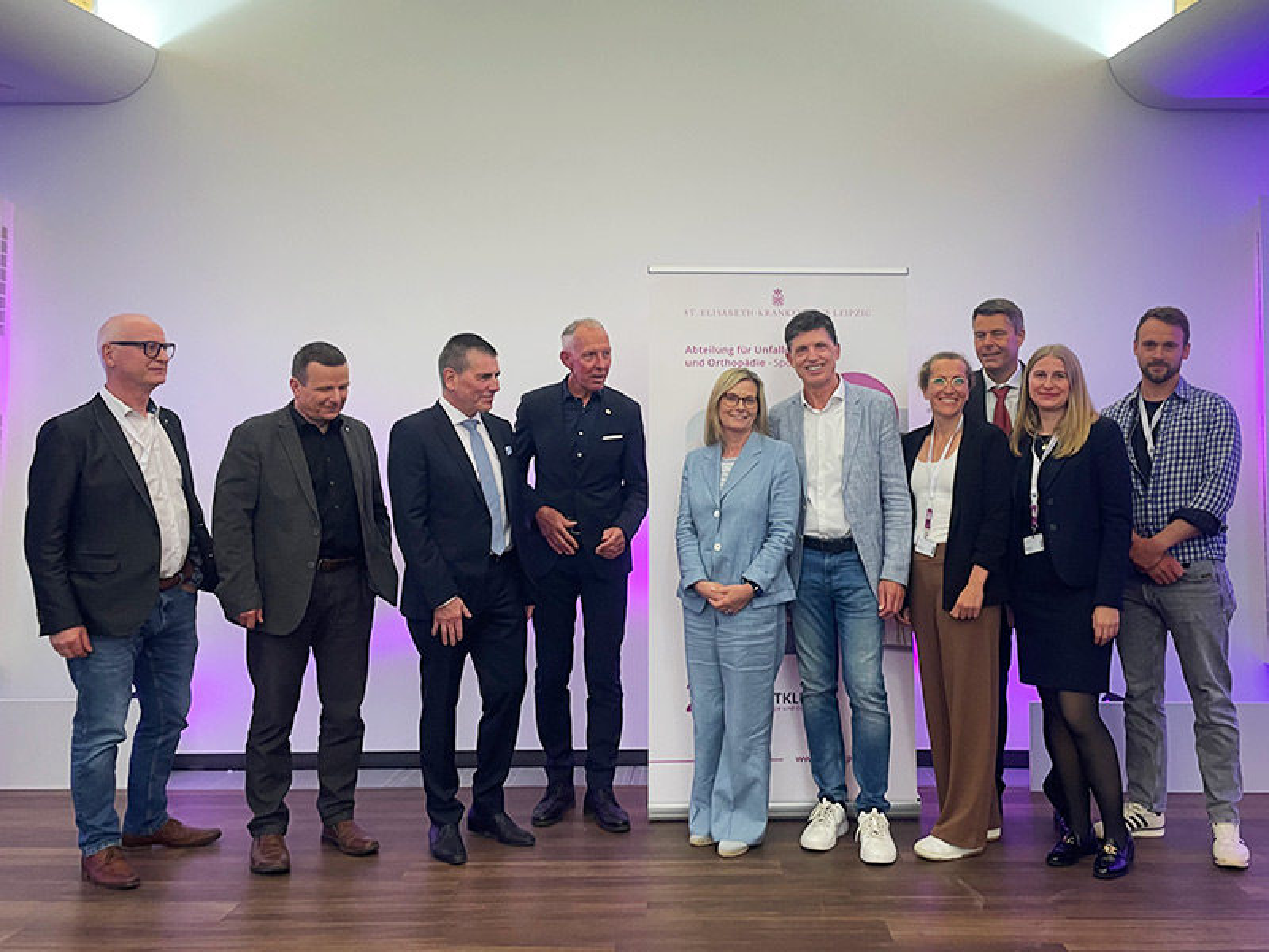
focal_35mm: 26
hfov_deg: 67.3
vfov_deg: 53.1
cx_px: 634
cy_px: 476
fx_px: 953
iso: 125
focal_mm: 4.2
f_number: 1.6
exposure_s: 1/50
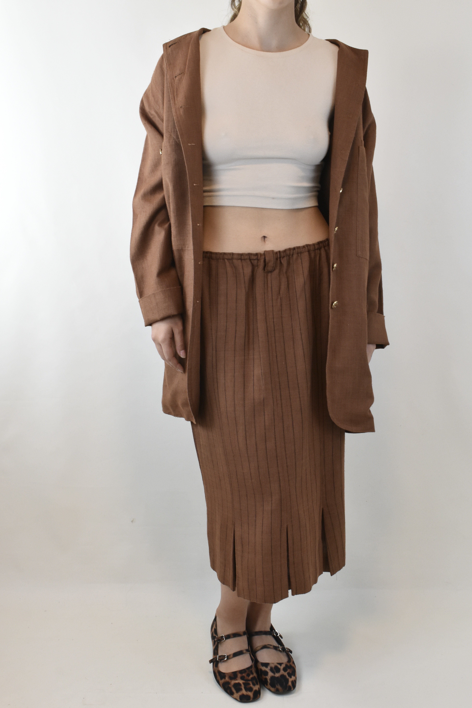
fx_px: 796
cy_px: 354
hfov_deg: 33.0
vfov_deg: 47.9
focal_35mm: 40
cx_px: 236
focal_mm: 27
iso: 1000
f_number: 11
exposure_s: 1/50
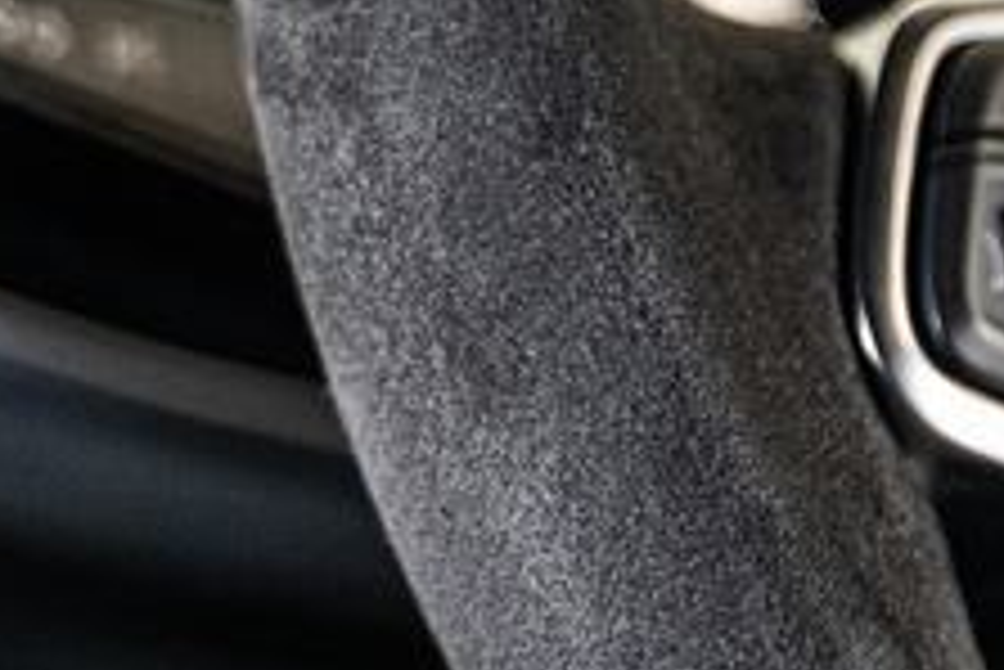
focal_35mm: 174
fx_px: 4856
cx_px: 1812
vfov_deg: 7.9
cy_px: 513
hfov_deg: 11.0
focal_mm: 38
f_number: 2.8
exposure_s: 1/200
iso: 1600
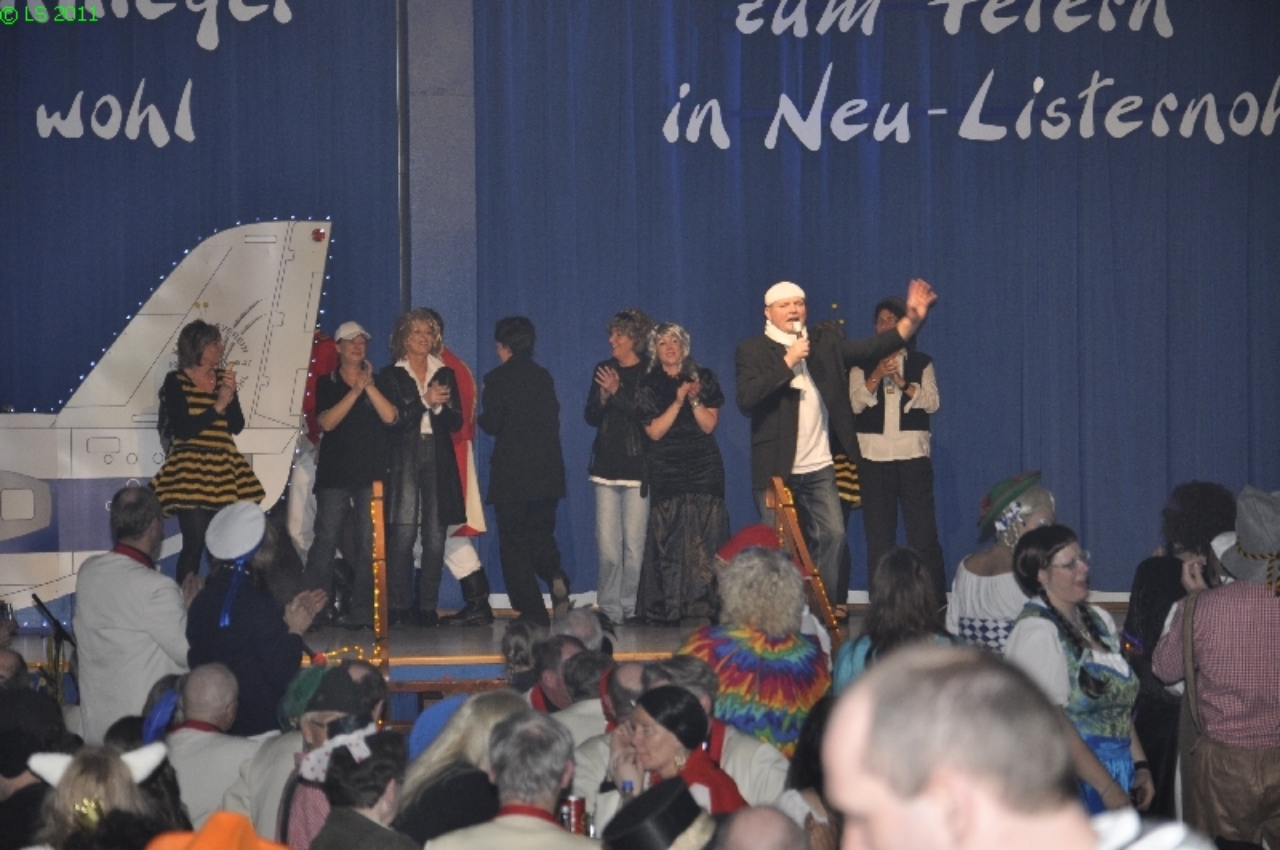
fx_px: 5592
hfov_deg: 13.1
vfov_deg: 8.7
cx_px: 640
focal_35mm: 158
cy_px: 425
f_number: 5.6
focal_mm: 105
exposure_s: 1/60
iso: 400
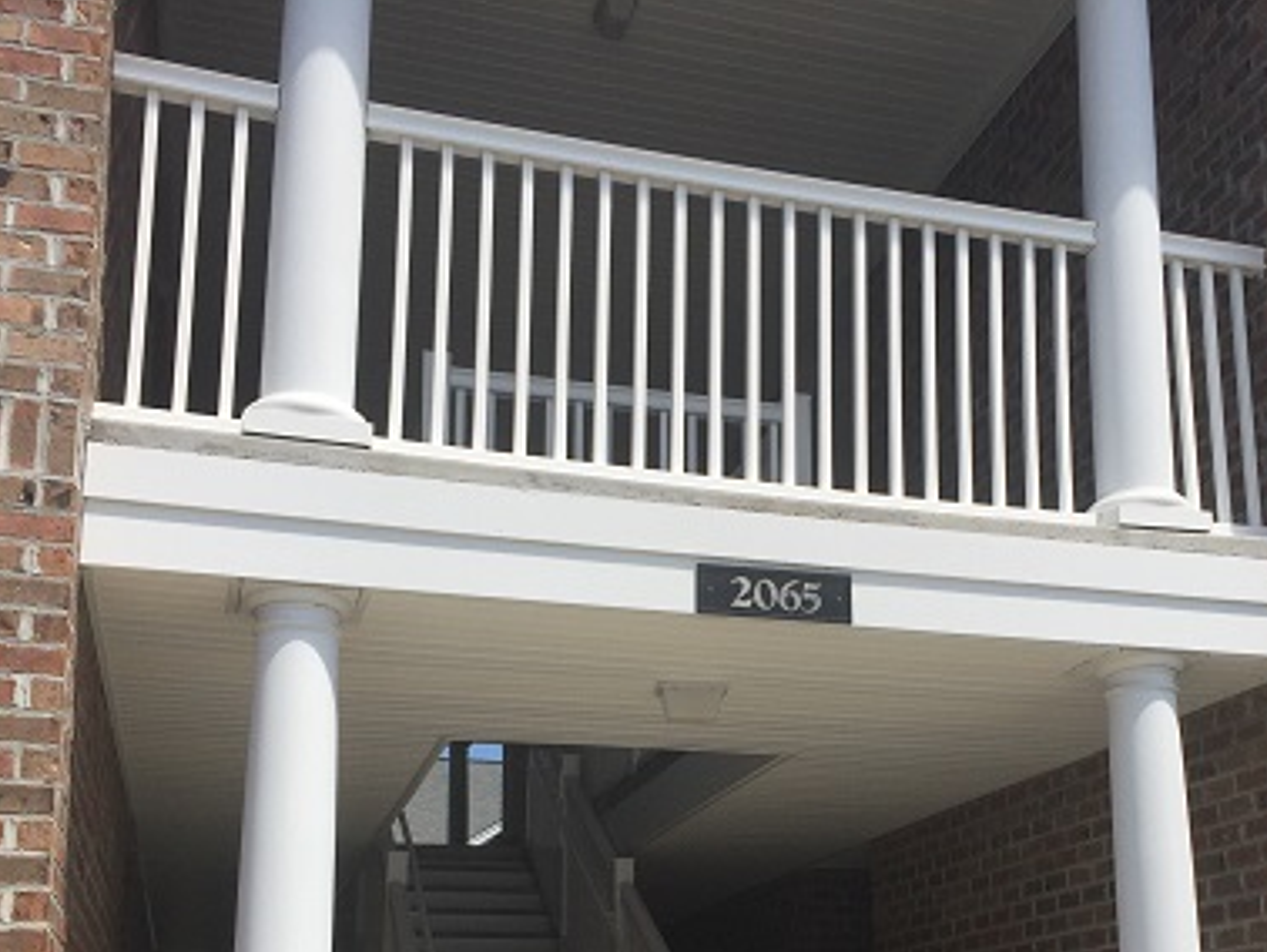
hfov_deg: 41.0
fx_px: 1685
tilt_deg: +11.7
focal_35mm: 46
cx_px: 768
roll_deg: +0.3
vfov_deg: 30.8
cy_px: 748
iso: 32
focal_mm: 4.15
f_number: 2.2
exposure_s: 1/2825
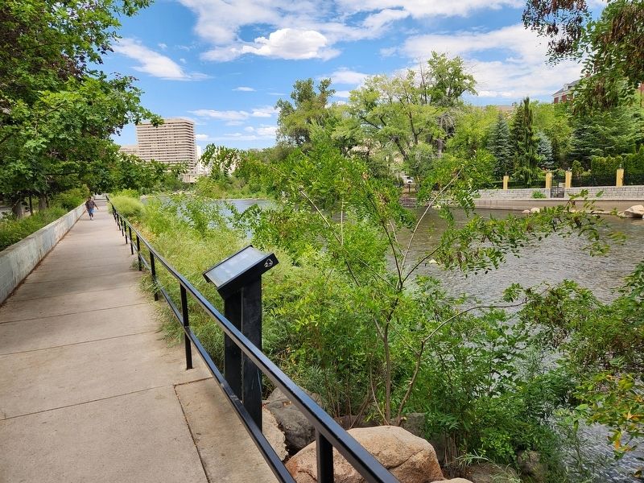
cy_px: 242
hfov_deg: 73.9
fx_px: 428
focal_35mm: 23
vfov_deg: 58.9
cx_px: 322
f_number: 1.8
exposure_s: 1/952
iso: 20
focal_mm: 5.4
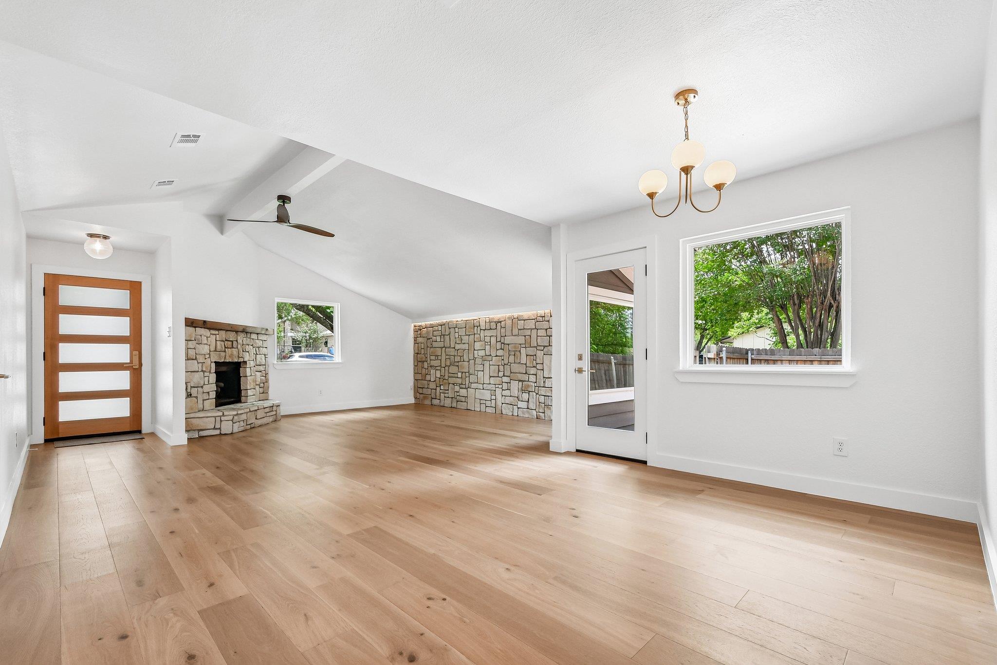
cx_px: 498
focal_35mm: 15
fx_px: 415
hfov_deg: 100.4
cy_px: 332
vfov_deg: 77.3
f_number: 8
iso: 400
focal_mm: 10
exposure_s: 1/60
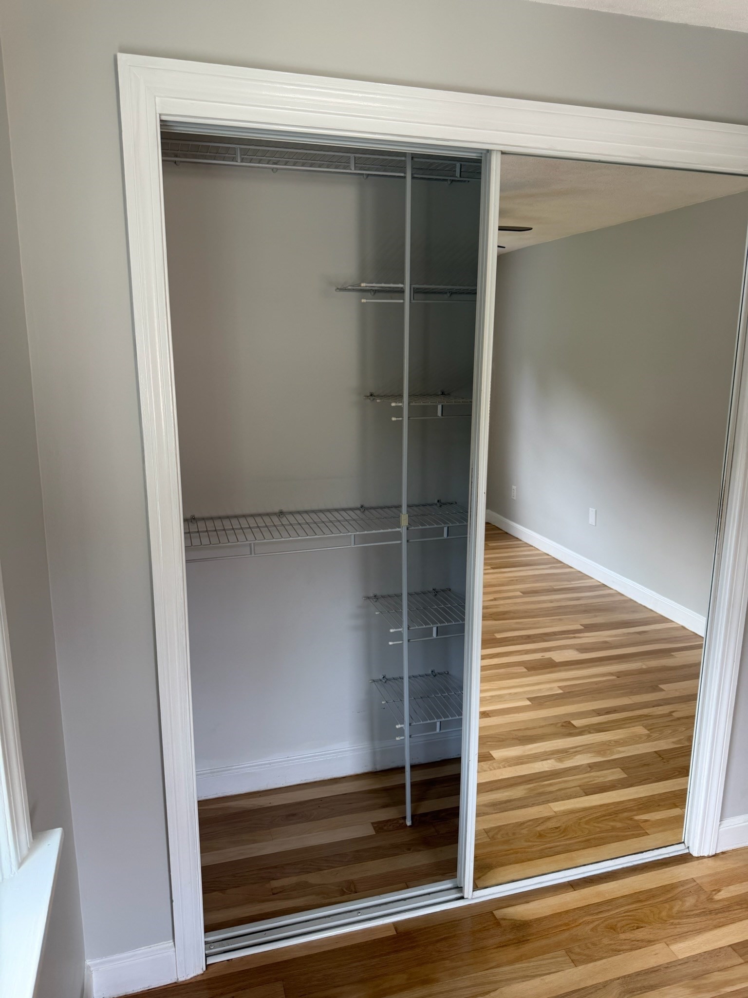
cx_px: 374
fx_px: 691
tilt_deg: -11.9
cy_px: 499
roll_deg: -0.6
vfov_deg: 71.6
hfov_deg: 56.8
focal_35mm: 24
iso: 100
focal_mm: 6.76
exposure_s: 1/121
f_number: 1.78
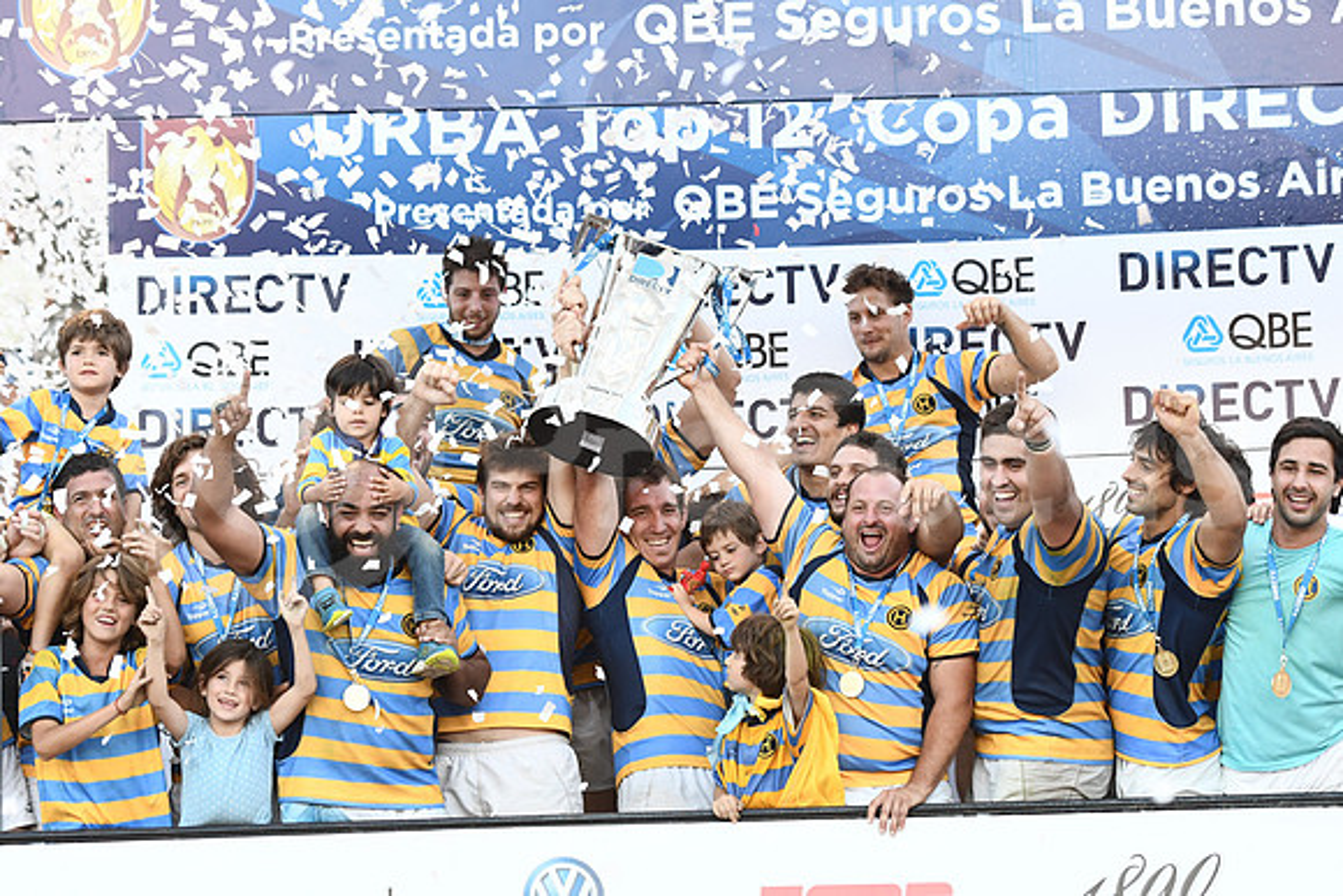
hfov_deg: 14.4
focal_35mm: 142
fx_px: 5317
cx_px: 672
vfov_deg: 9.6
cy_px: 448
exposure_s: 1/800
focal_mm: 95
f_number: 4
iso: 1250
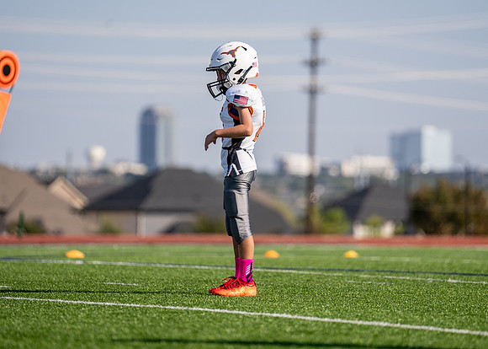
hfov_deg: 8.6
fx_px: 3252
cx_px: 246
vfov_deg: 6.1
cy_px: 160
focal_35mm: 235
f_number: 2.8
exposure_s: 1/2500
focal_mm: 200
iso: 100
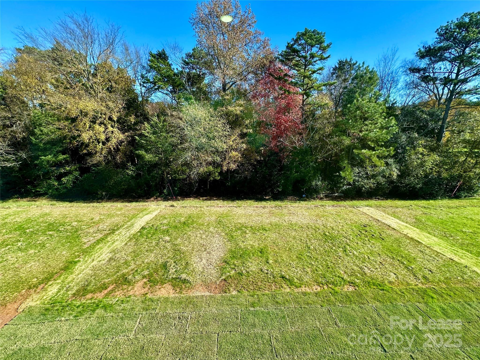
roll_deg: -1.3
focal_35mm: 14
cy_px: 180
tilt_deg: -14.9
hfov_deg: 102.1
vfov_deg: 85.7
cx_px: 240
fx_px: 194
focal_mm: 2.22
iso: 40
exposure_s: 1/394
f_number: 2.2
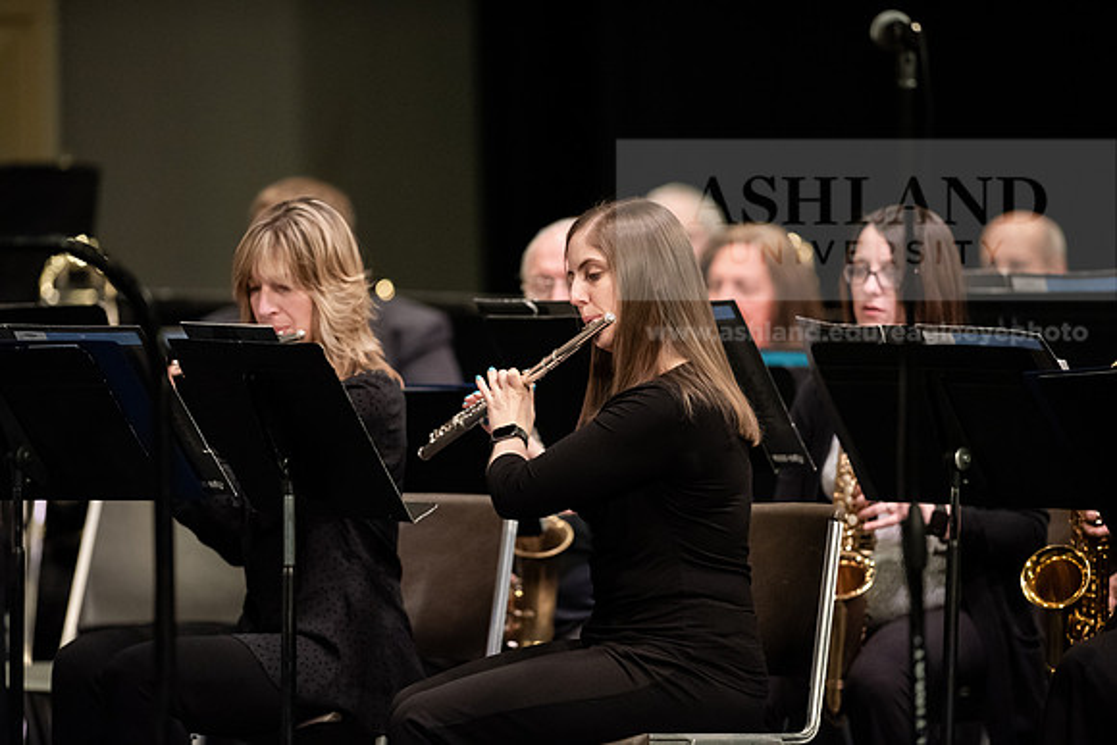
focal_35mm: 300
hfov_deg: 6.9
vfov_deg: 4.6
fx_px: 9310
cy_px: 372
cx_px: 558
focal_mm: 300
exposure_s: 1/320
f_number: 2.8
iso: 4000
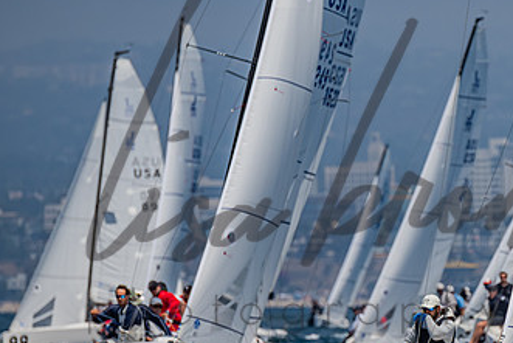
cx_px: 443
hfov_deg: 2.8
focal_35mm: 724
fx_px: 10321
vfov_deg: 1.9
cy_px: 249
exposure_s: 1/2500
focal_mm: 350
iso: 400
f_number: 6.3
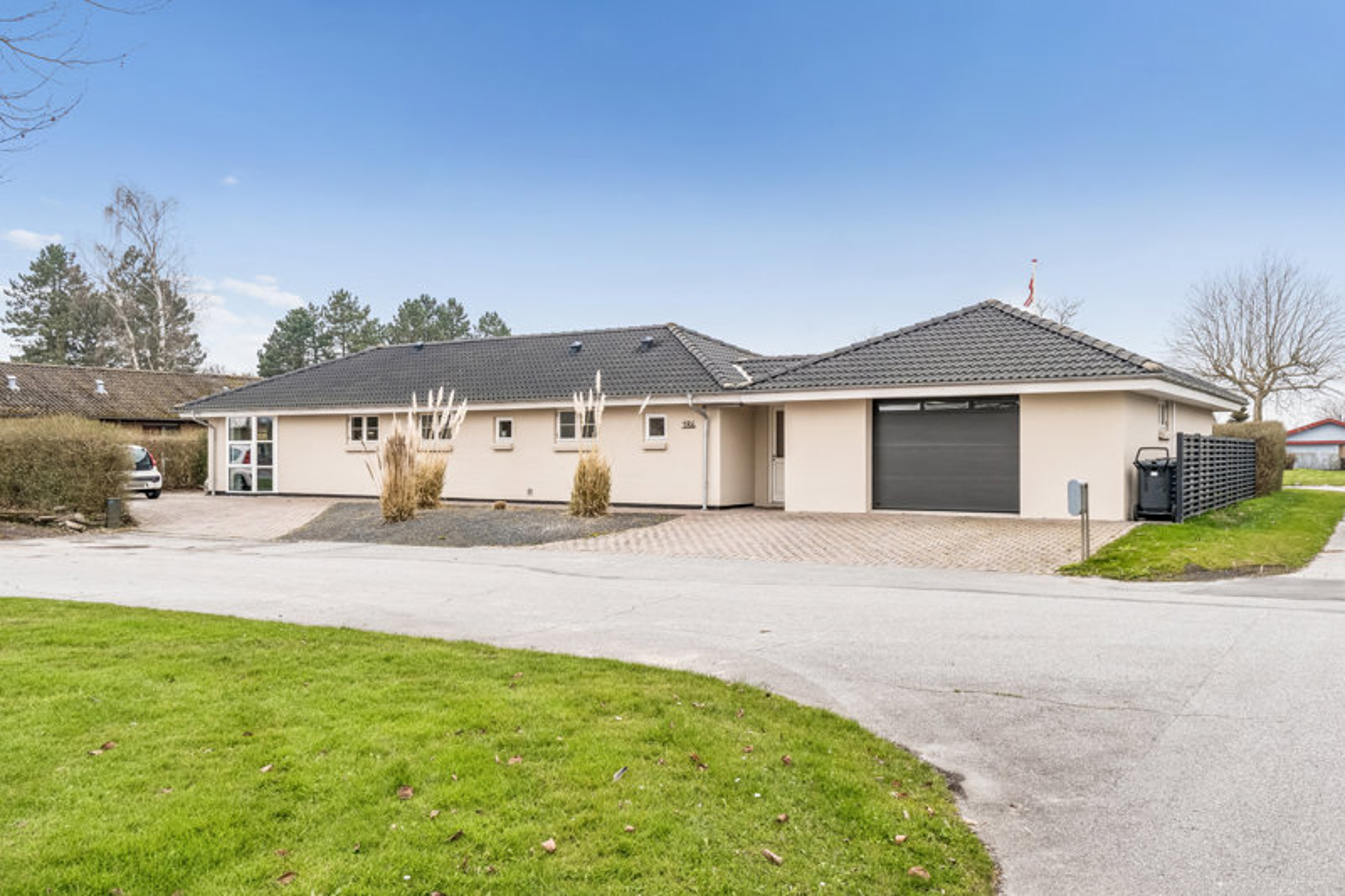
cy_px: 448
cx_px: 672
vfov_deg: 44.6
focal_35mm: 29
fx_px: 1093
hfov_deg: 63.2
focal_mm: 19.5
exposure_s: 1/250
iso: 250
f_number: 9
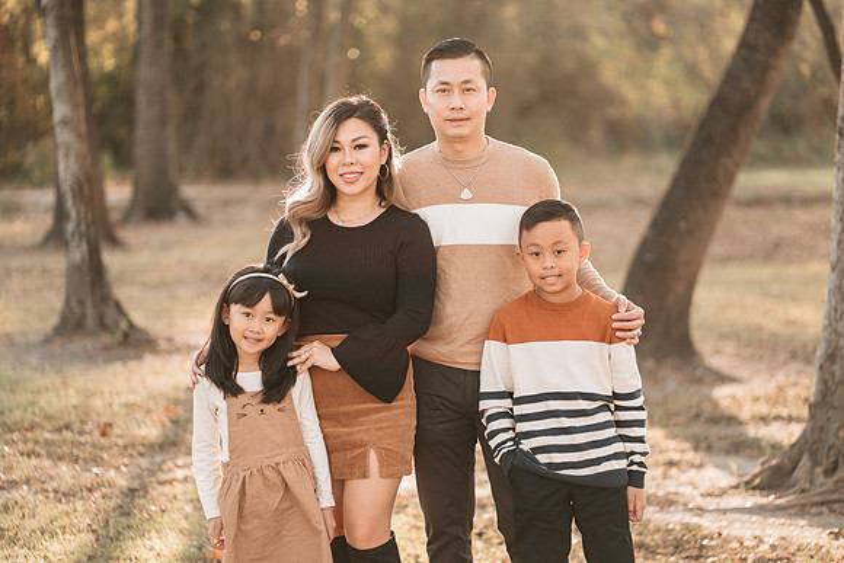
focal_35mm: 85
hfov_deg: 23.9
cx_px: 422
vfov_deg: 16.1
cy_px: 282
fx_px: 1993
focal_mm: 85
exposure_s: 1/320
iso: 125
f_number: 1.8
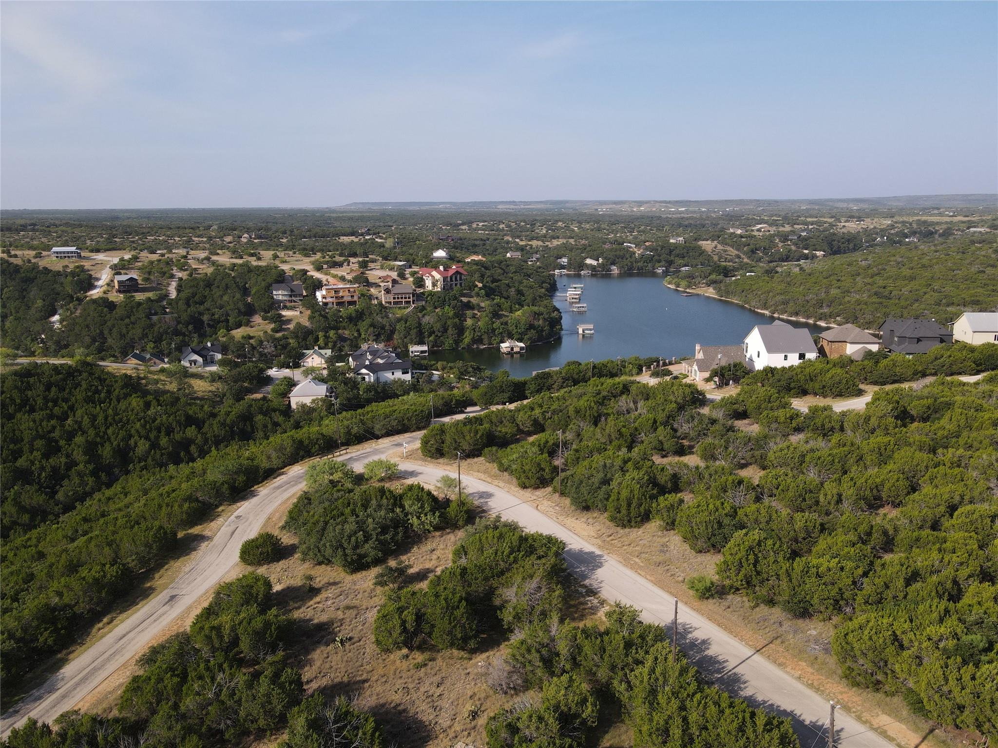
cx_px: 499
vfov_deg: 56.8
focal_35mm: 24
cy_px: 374
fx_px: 692
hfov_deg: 71.6
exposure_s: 1/640
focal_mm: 4.5
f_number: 2.8
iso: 100
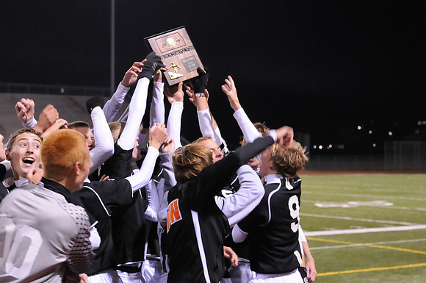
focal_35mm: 75
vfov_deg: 18.1
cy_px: 142
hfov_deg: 27.0
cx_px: 213
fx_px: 886
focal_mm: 50
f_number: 4
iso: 3200
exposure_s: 1/160
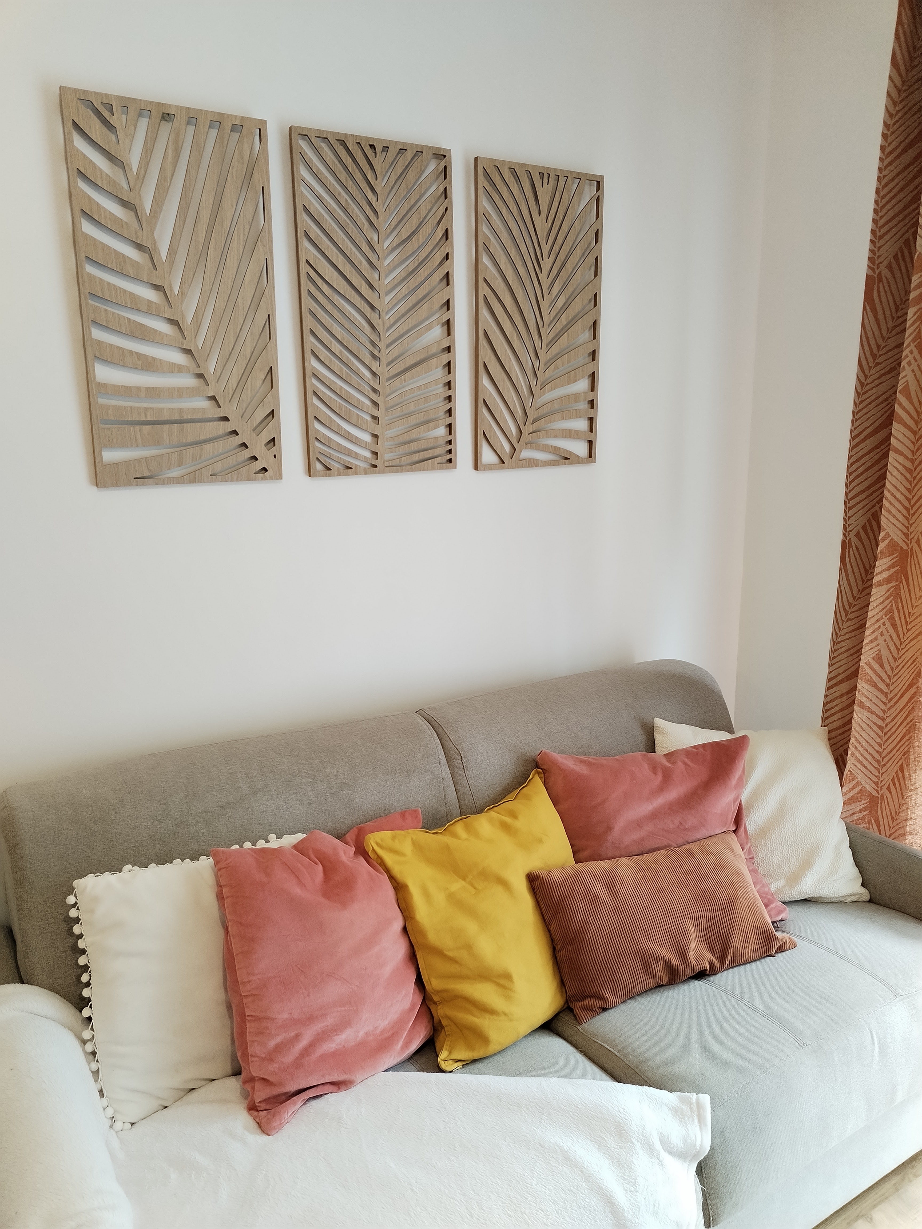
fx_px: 1030
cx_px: 461
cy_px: 614
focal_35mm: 29
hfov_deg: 48.2
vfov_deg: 61.7
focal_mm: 4.75
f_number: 1.8
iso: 483
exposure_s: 1/50
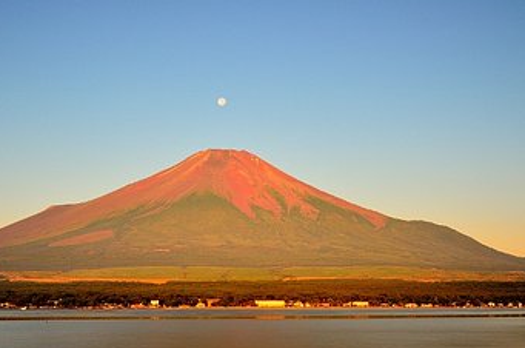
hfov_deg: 36.9
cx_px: 236
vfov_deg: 24.8
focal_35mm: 54
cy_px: 249
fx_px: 786
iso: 100
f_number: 8
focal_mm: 24
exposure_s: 2.5
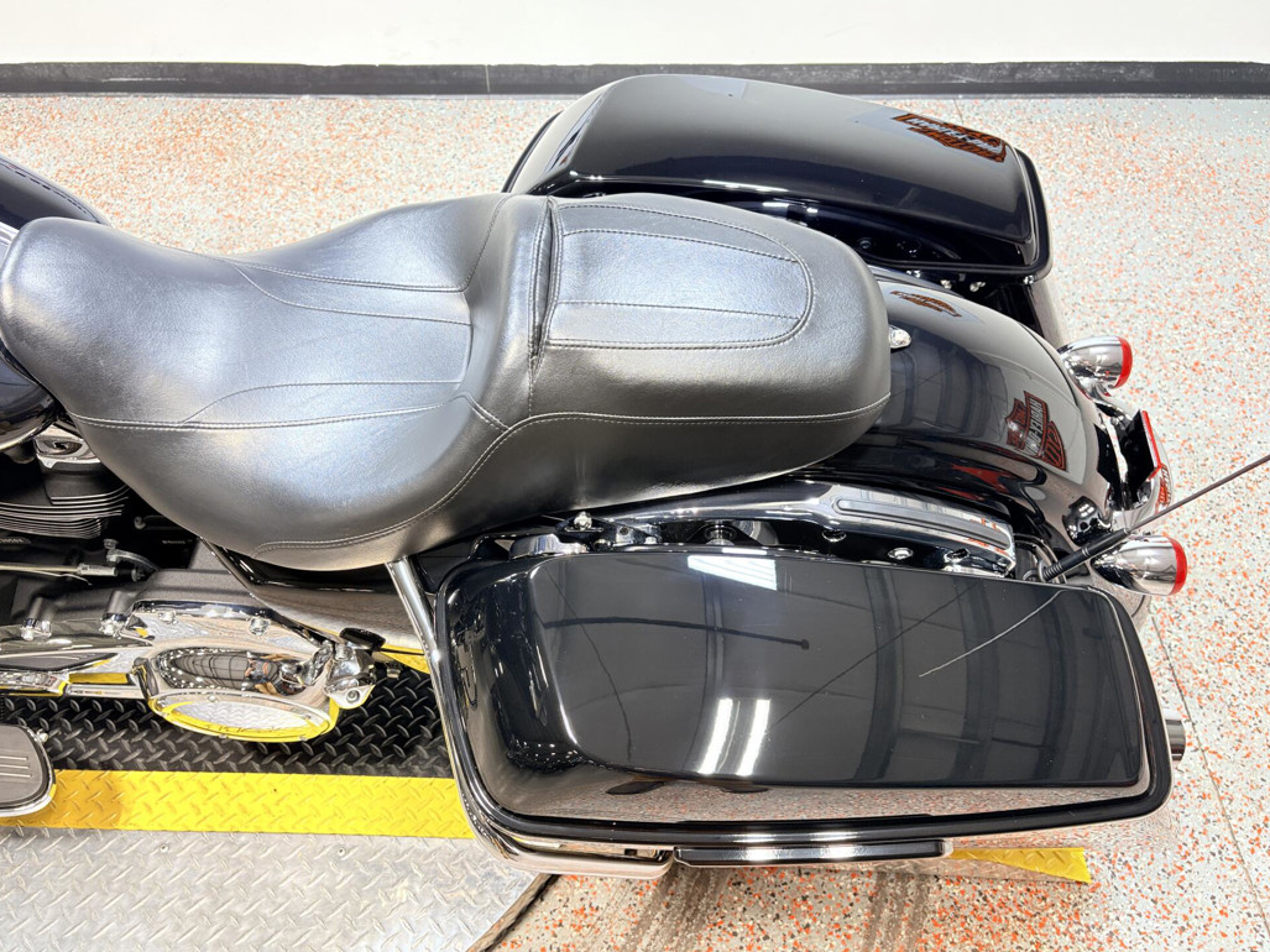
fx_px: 990
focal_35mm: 27
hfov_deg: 65.3
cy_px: 465
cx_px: 613
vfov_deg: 51.3
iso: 64
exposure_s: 1/60
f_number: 1.6
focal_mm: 5.96
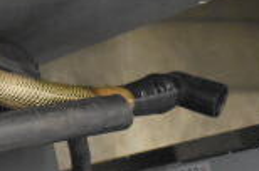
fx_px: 1113
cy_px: 130
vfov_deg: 8.8
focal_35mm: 155
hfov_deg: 12.1
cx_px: -227
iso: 5000
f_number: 4
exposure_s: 1/40
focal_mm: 26
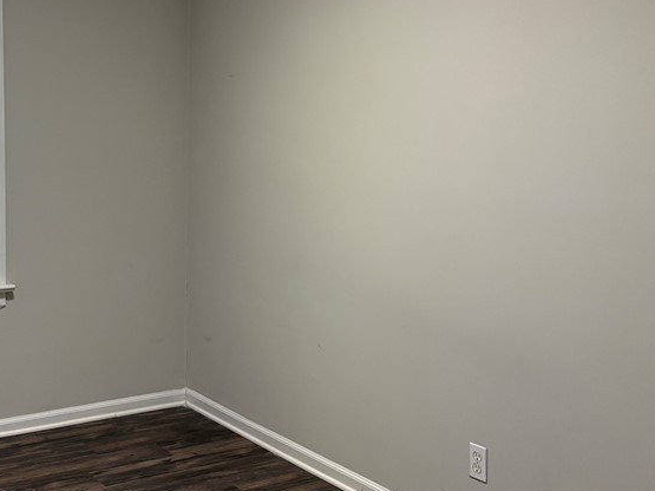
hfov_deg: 37.7
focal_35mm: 48
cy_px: 195
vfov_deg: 30.2
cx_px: 99
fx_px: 908
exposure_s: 1/120
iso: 200
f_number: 1.6
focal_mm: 5.96
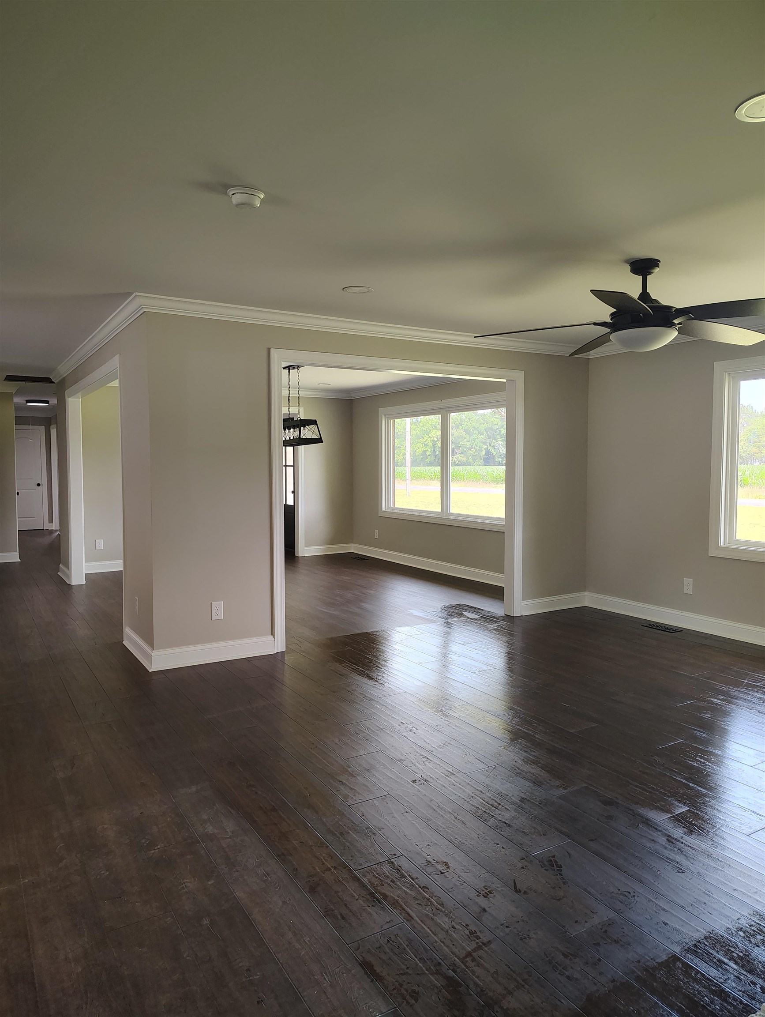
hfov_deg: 56.9
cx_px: 382
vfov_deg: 71.5
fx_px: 706
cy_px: 508
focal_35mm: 24
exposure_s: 1/120
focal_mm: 5.56
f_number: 1.8
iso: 850
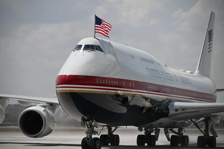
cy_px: 74
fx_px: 1033
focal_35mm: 166
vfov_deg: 8.3
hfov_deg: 12.4
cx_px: 112
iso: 200
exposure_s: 1/6400
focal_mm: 165
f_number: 4
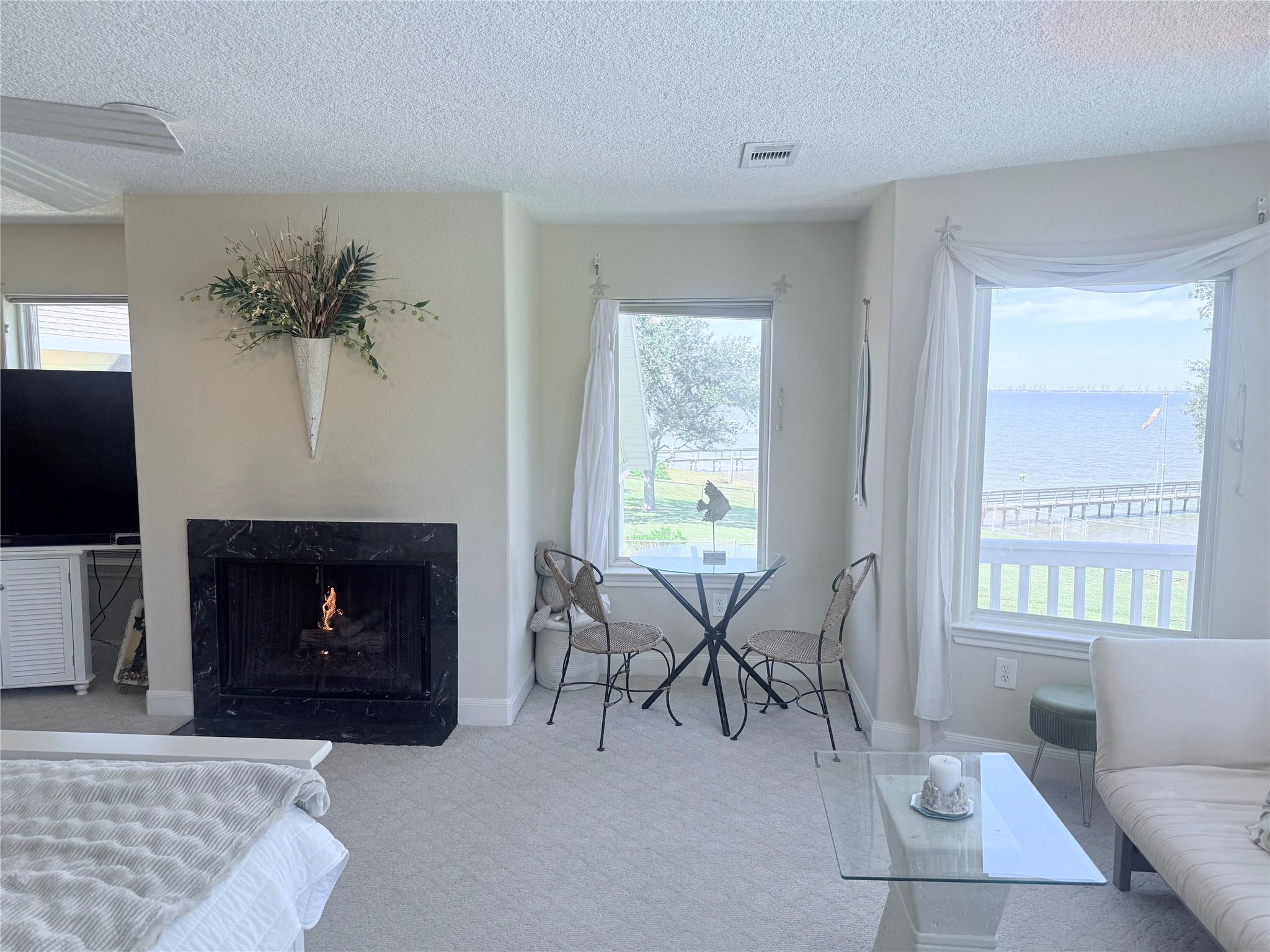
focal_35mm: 24
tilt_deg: -6.0
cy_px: 476
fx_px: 881
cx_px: 635
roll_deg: -0.3
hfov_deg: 71.6
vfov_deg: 56.8
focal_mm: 6.76
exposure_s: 1/476
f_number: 1.78
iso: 100
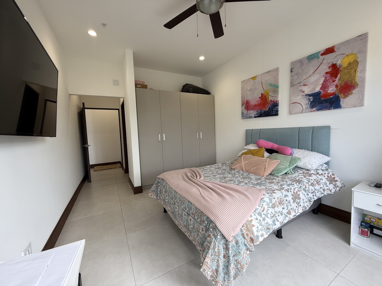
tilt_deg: -3.7
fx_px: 154
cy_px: 143
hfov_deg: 102.1
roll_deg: +2.1
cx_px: 191
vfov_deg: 85.7
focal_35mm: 14
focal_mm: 2.22
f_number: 2.2
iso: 125
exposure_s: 1/120
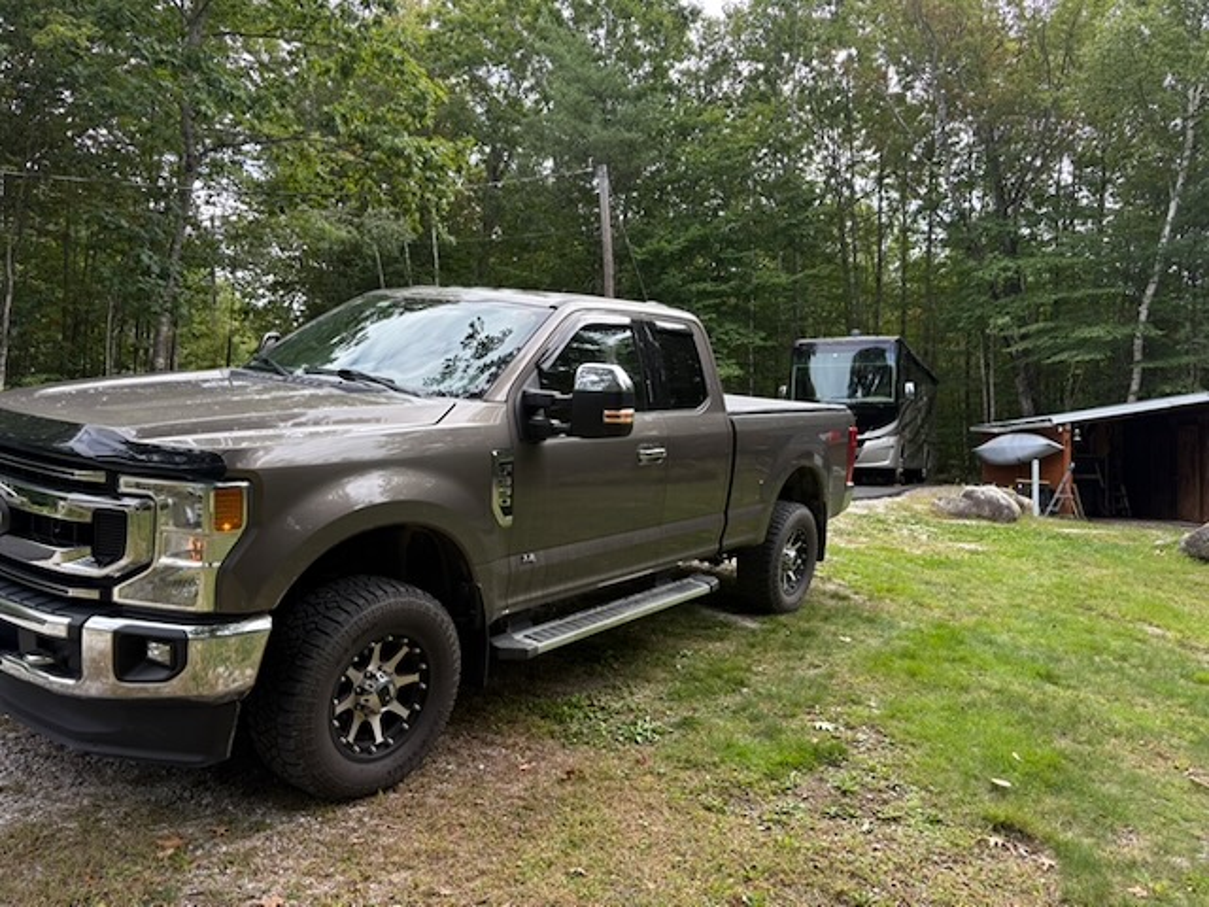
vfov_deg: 53.1
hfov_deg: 67.3
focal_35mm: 26
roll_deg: +0.8
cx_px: 604
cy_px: 454
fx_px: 908
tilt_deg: +2.2
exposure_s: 1/561
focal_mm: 5.96
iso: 50
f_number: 1.6
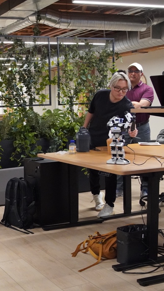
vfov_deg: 38.0
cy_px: 145
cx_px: -3
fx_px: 424
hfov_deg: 21.1
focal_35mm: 55
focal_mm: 23
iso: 5000
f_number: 4
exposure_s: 1/160
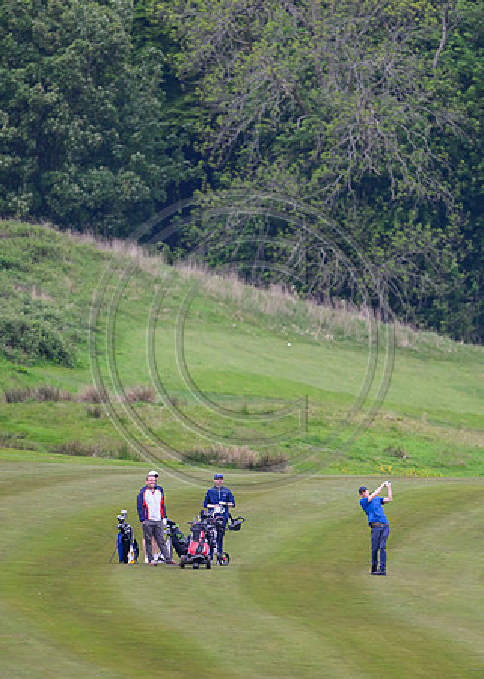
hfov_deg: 2.5
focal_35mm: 587
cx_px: 332
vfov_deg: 3.4
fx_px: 11308
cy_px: 340
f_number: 3.5
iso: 1250
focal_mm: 400
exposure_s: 1/3200
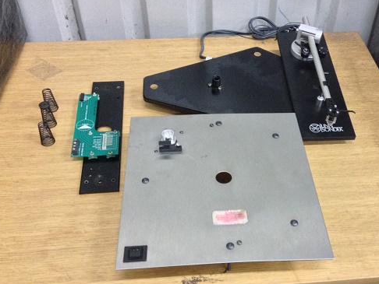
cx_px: 230
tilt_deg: -45.2
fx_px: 515
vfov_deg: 30.9
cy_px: 161
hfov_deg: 40.2
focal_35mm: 47
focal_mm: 4.28
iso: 400
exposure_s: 1/15
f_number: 2.4
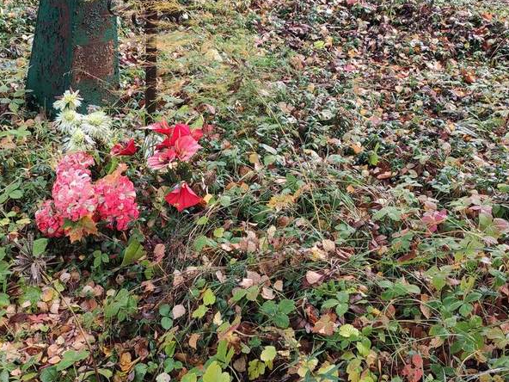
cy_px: 120
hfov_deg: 42.1
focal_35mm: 45
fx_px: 662
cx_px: 244
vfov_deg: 31.9
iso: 112
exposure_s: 1/129
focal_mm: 4.77
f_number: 1.75
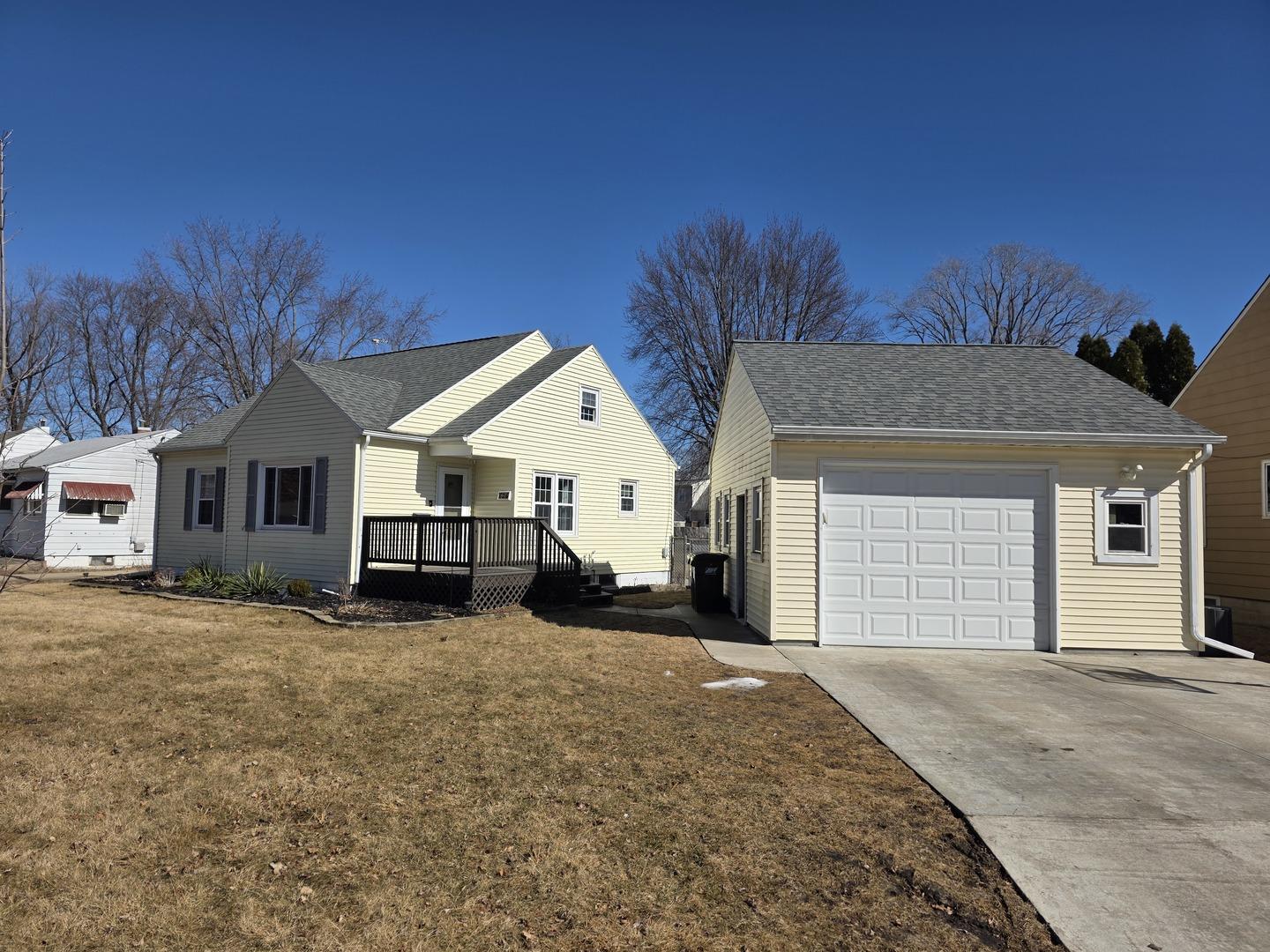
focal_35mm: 23
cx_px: 635
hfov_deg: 73.9
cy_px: 476
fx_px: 844
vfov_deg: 58.9
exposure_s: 1/7944
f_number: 1.7
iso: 64
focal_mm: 6.3
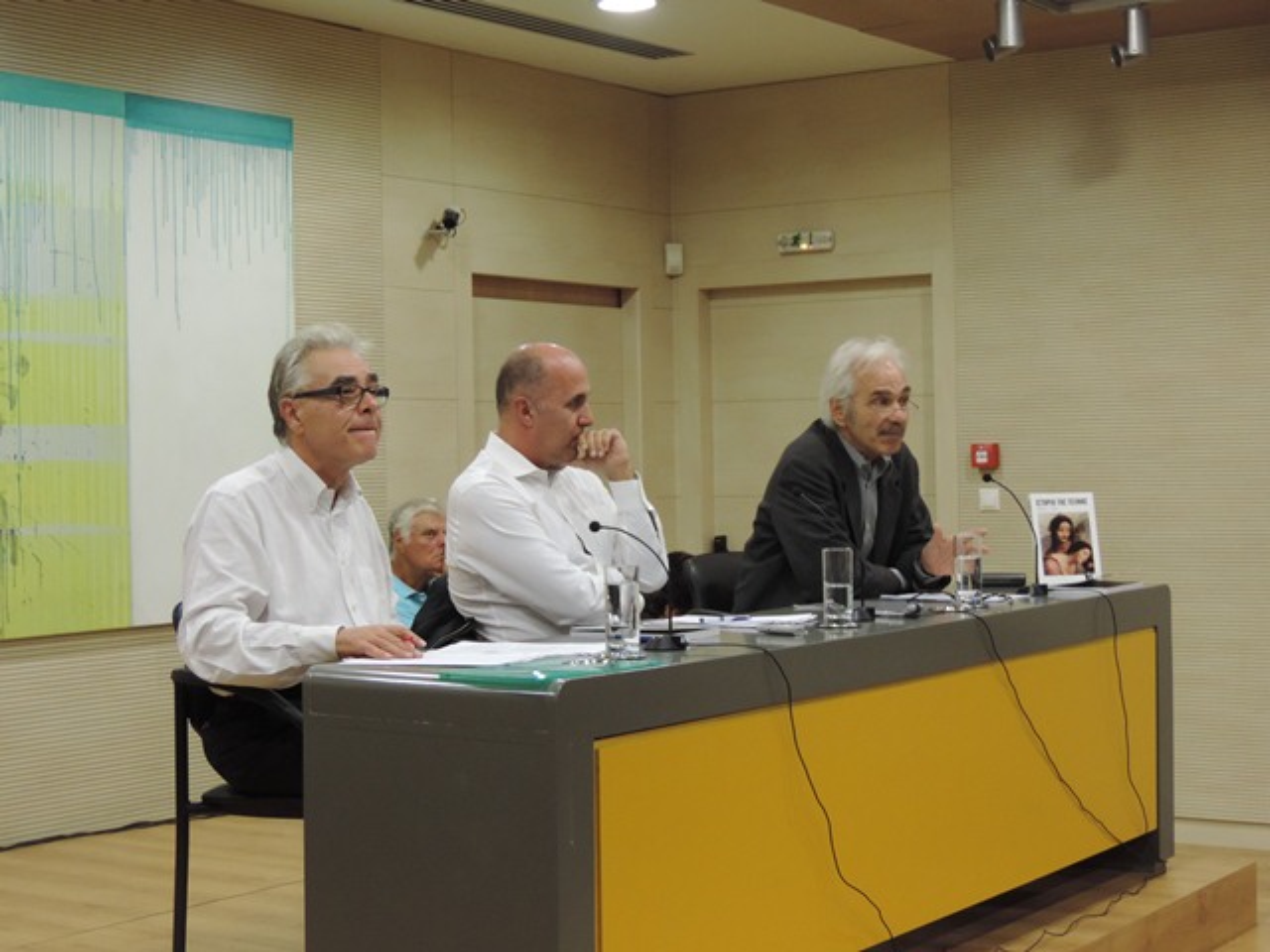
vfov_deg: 24.4
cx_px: 635
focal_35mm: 60
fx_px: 2201
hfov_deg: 32.2
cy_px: 476
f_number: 3.7
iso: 400
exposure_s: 1/30
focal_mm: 10.7
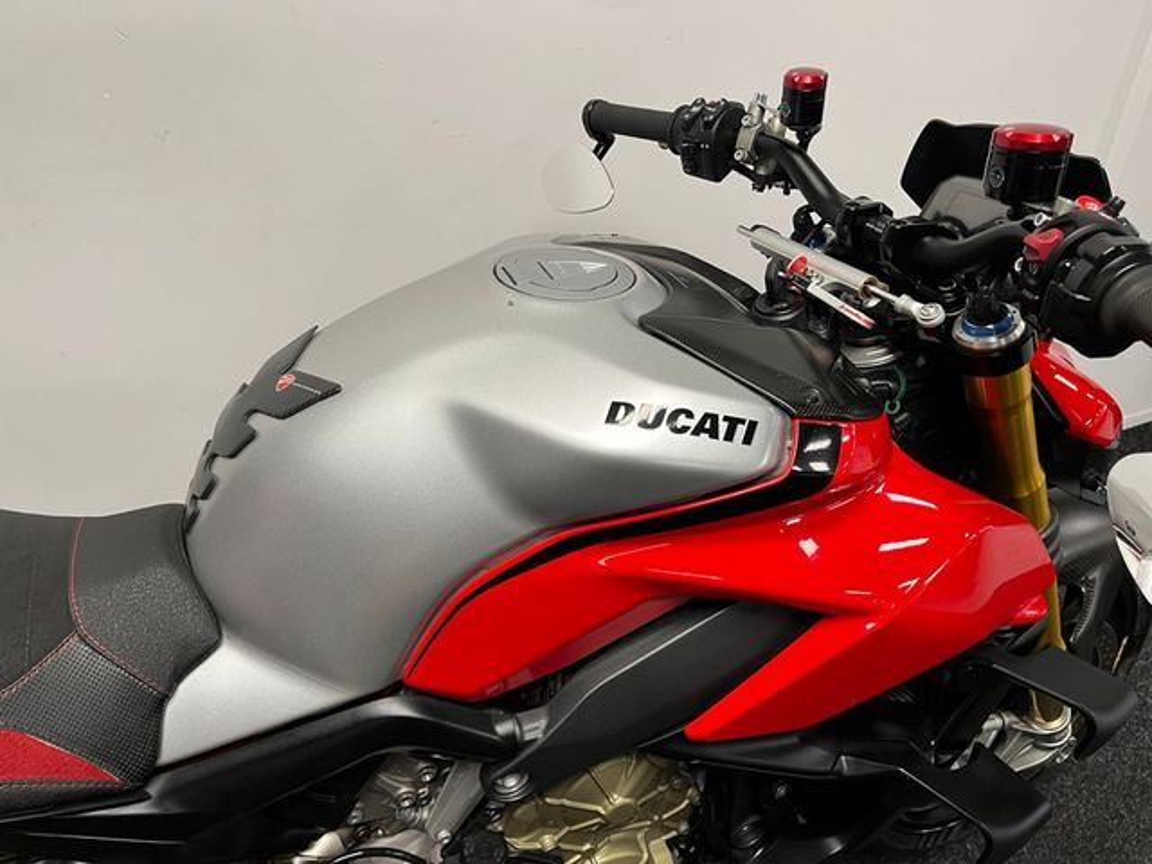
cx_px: 576
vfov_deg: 53.1
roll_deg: +0.0
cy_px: 432
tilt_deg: -36.6
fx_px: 865
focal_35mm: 26
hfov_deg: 67.3
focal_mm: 5.1
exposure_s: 1/50
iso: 80
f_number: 1.6
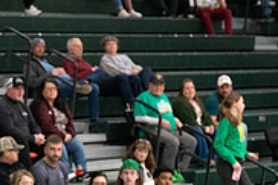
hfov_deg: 9.0
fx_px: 1720
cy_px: 221
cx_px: -127
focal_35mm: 223
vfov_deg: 6.1
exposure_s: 1/1000
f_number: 2.8
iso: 6400
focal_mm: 70
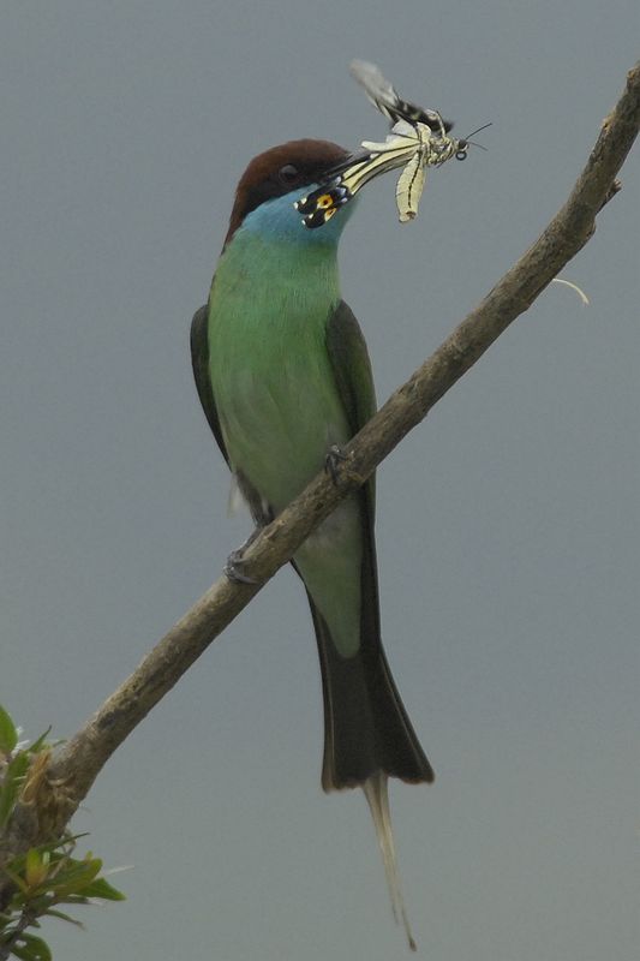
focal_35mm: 630
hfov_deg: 2.2
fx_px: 16806
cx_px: 320
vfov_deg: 3.3
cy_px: 480
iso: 400
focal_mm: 420
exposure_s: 1/250
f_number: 5.6
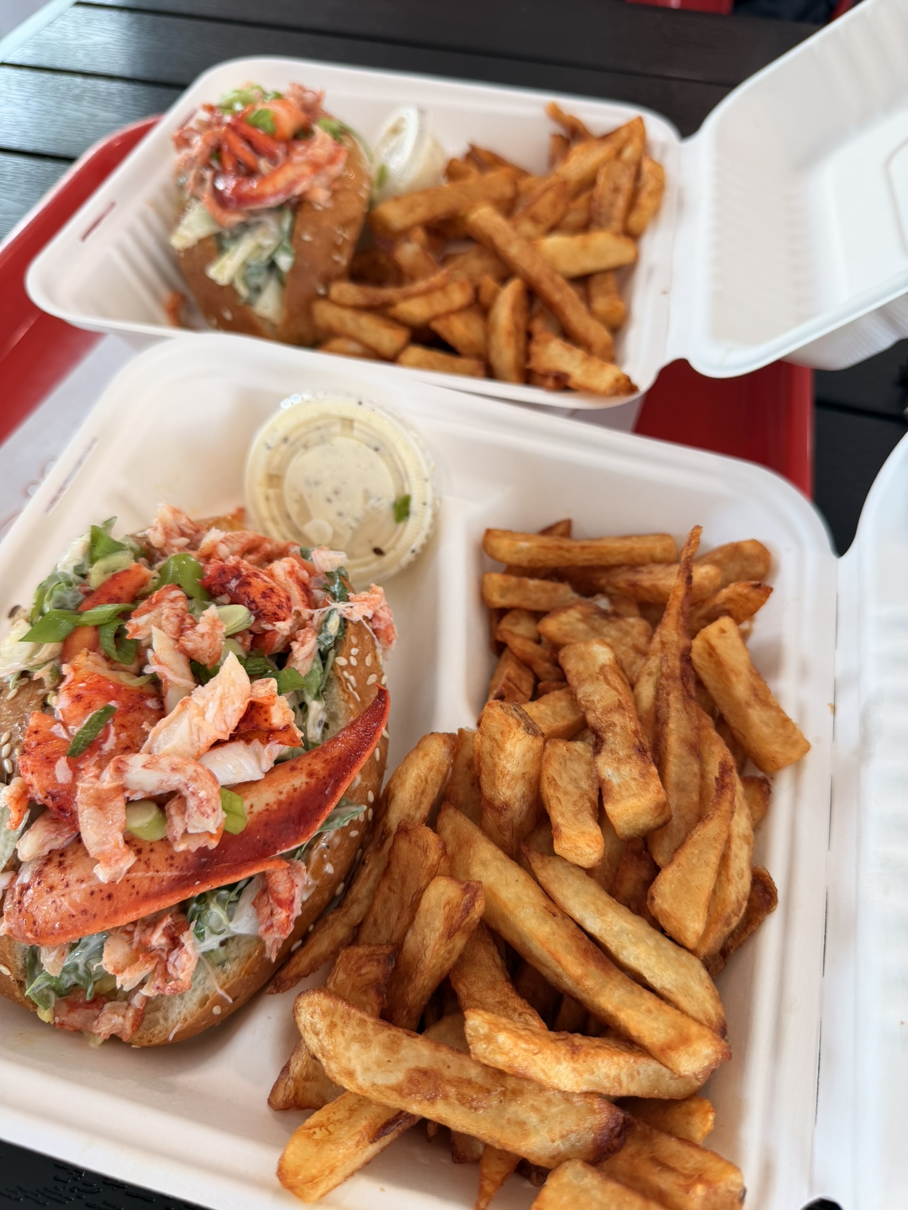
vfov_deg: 71.6
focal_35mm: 24
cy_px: 605
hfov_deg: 56.8
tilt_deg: -52.7
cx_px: 454
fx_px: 839
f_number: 1.78
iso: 125
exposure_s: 1/120
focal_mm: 6.76
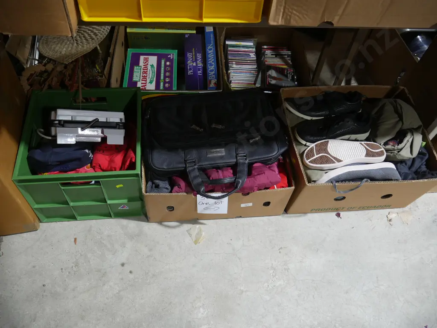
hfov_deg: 60.0
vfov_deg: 46.8
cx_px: 218
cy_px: 164
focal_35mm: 30
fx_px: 379
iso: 400
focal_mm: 15
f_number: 3.6
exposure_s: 1/60
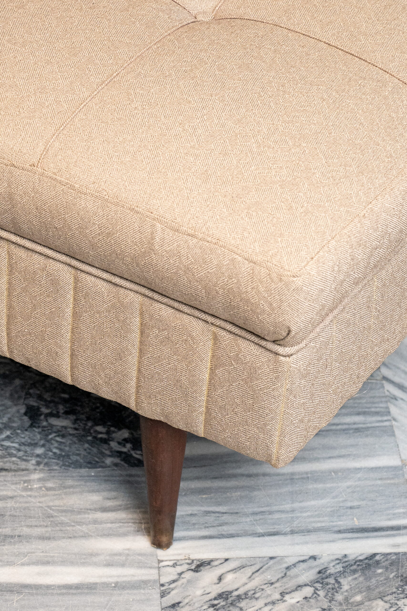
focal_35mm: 105
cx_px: 204
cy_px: 306
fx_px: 1780
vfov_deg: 19.5
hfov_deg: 13.0
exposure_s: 1/200
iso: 3200
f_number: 5.6
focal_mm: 70
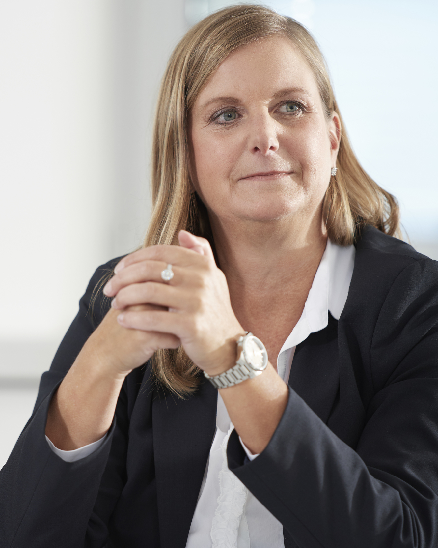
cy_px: 284
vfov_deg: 7.6
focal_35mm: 254
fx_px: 4117
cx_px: 219
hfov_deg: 6.1
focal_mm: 150
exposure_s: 1/200
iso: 160
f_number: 2.8
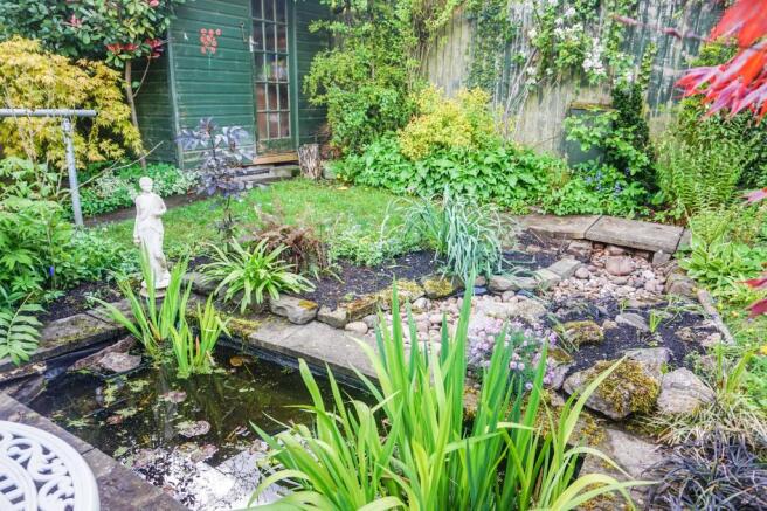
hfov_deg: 73.8
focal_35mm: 24
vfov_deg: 53.1
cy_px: 256
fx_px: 511
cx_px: 384
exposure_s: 1/60
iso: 100
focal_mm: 16
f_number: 4
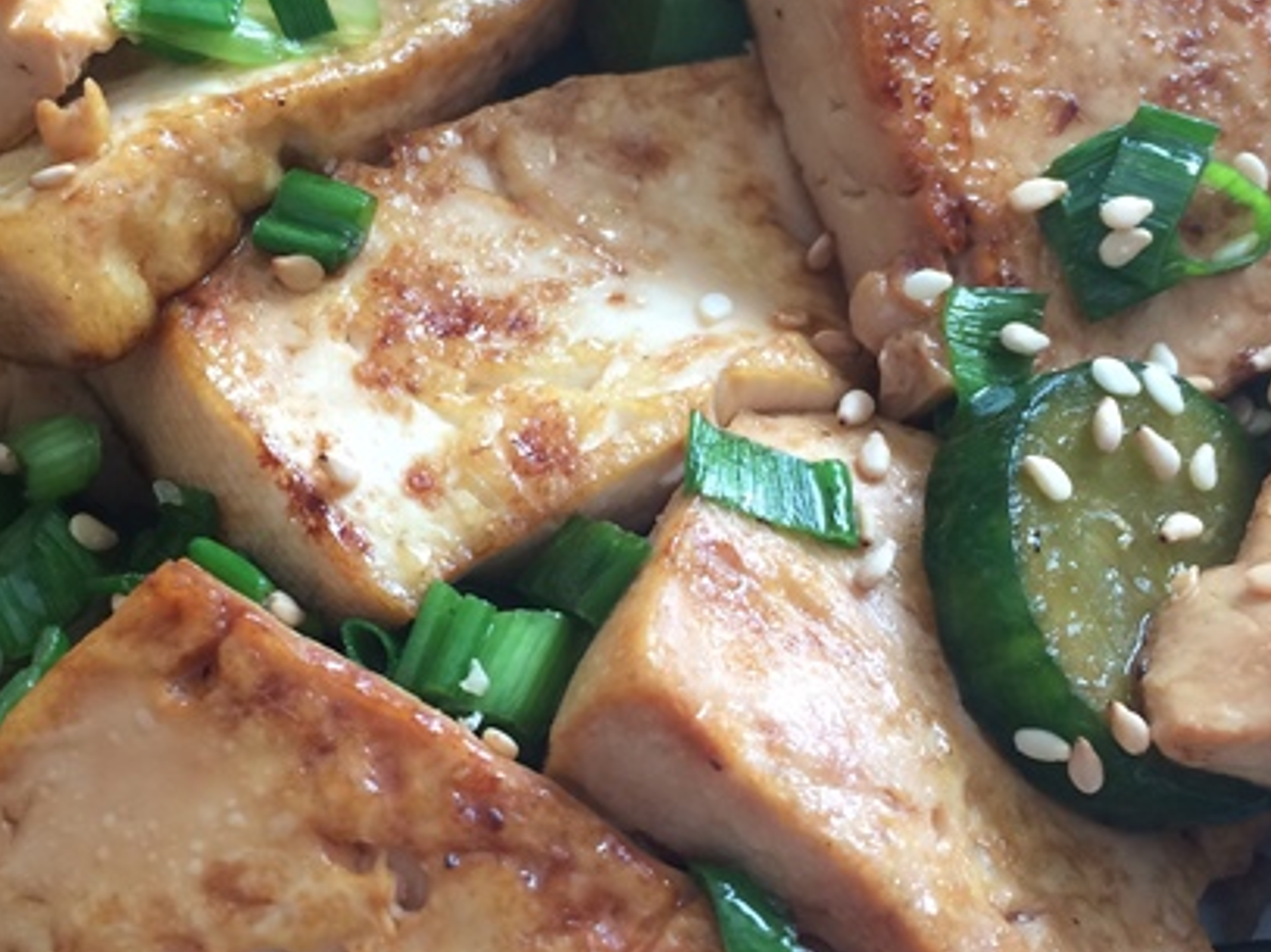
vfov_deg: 26.1
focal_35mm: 56
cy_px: 445
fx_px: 2056
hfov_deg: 34.2
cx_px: 504
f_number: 2.2
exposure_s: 1/40
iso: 40
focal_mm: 4.15
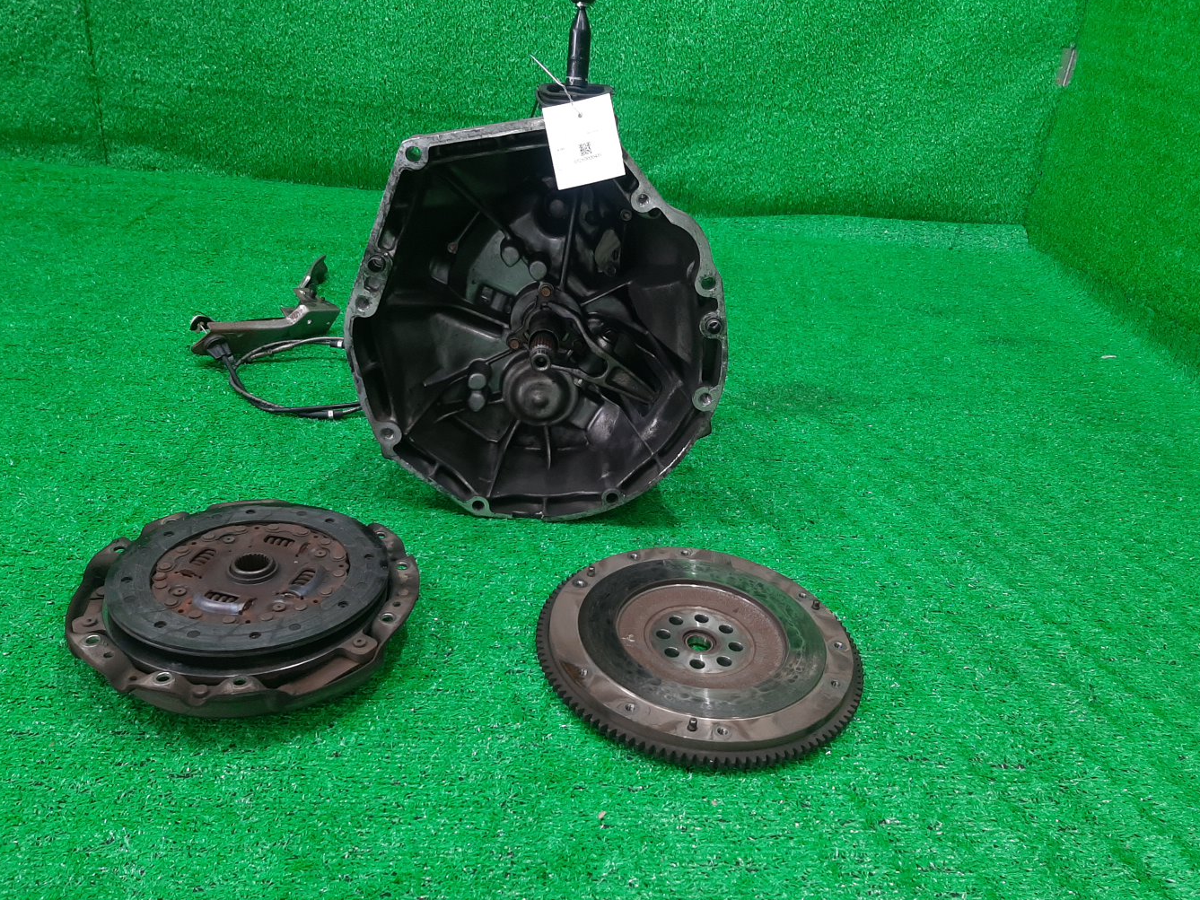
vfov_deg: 49.7
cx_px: 624
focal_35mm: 28
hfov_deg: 63.4
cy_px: 431
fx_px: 971
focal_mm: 3.93
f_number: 1.7
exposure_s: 1/50
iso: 103
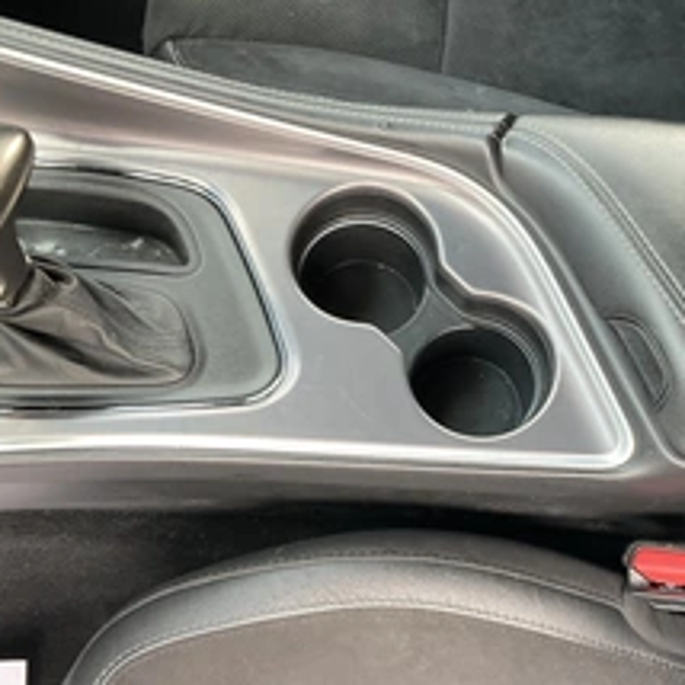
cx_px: 541
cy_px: 349
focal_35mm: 48
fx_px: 1075
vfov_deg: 35.4
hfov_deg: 34.4
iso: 80
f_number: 1.8
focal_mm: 3
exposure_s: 1/50
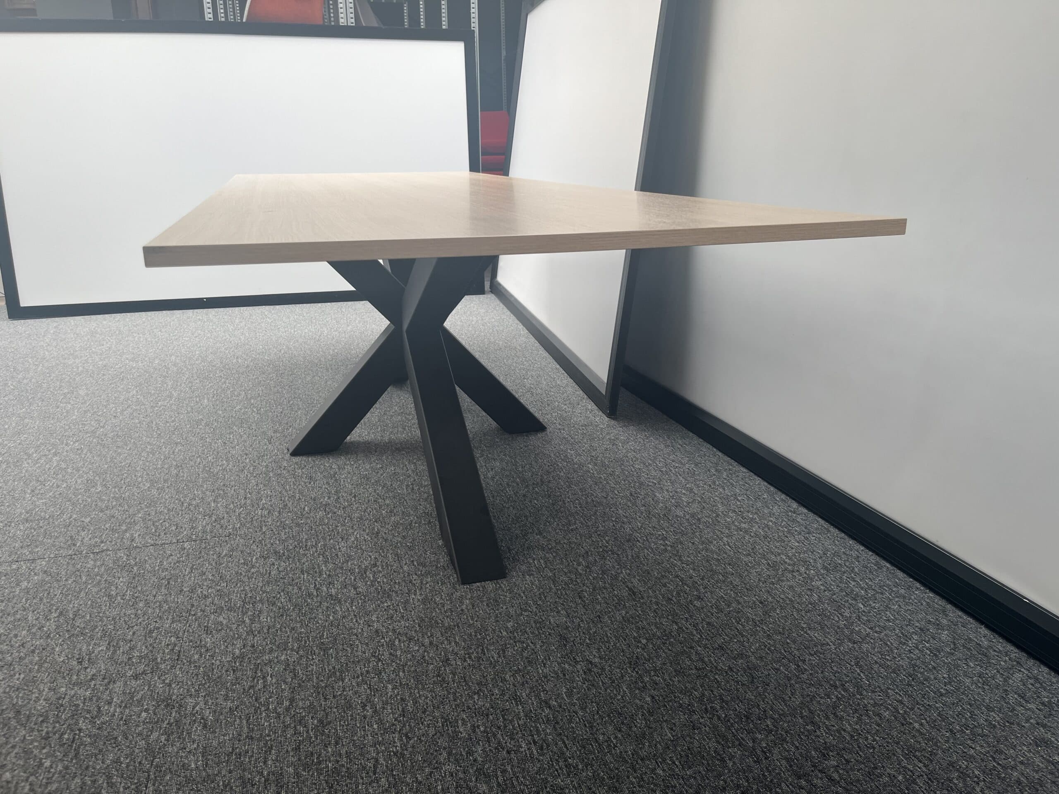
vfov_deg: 53.1
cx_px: 530
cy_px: 397
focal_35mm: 26
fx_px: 795
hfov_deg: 67.3
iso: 50
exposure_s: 1/122
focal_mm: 5.1
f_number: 1.6
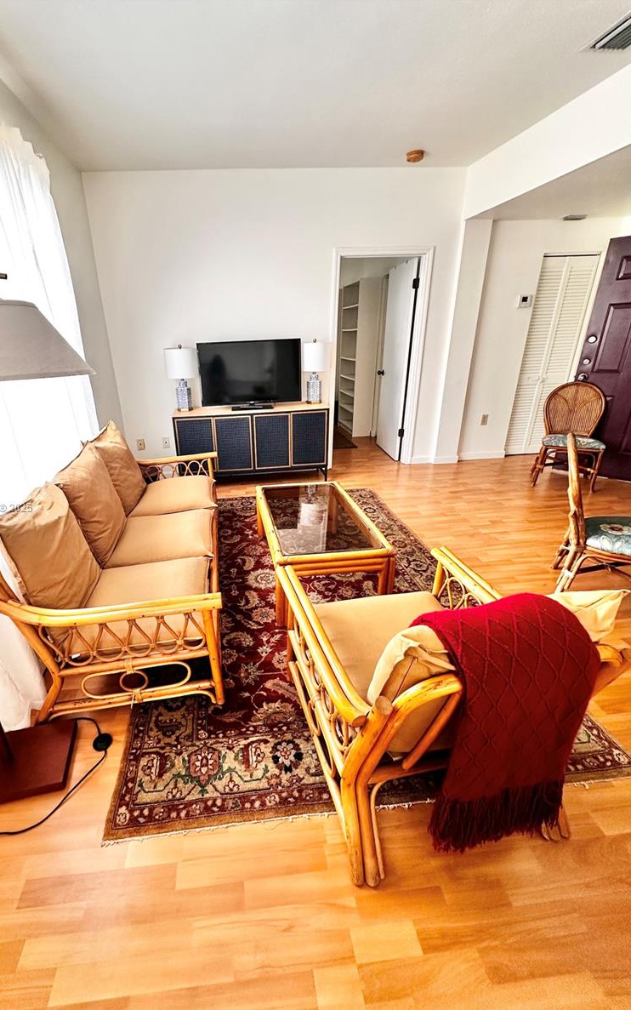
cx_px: 259
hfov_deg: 74.1
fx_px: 413
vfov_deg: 101.5
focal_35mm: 15
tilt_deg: -22.2
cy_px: 508
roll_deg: +3.0
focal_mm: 2.22
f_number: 2.2
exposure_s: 1/99
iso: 160
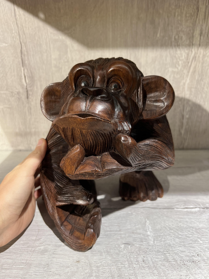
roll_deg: +0.4
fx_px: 209
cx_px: 104
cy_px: 140
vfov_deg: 67.3
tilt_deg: -22.5
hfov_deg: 53.1
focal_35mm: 26
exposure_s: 1/100
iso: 100
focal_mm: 5.7
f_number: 1.5
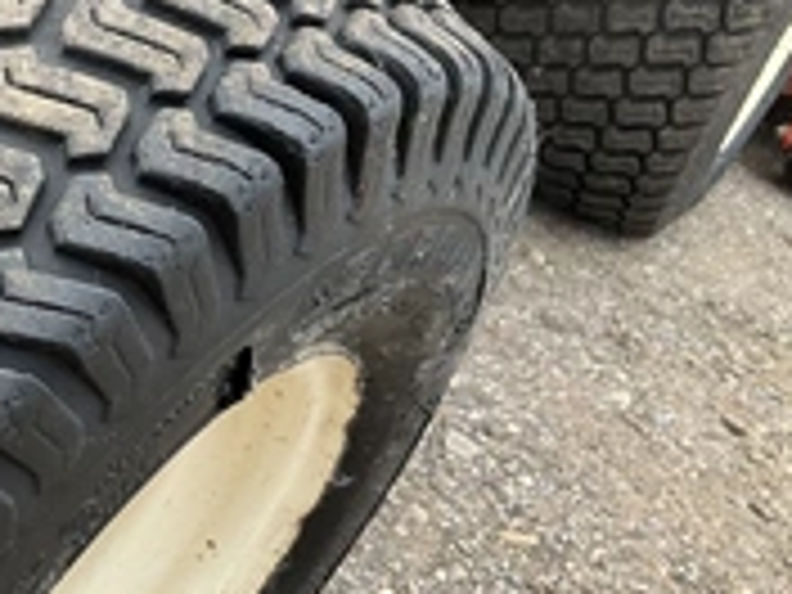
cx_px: -72
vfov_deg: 22.2
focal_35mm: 66
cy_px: 243
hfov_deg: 27.0
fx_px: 1510
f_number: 1.8
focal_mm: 3
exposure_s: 1/210
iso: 20
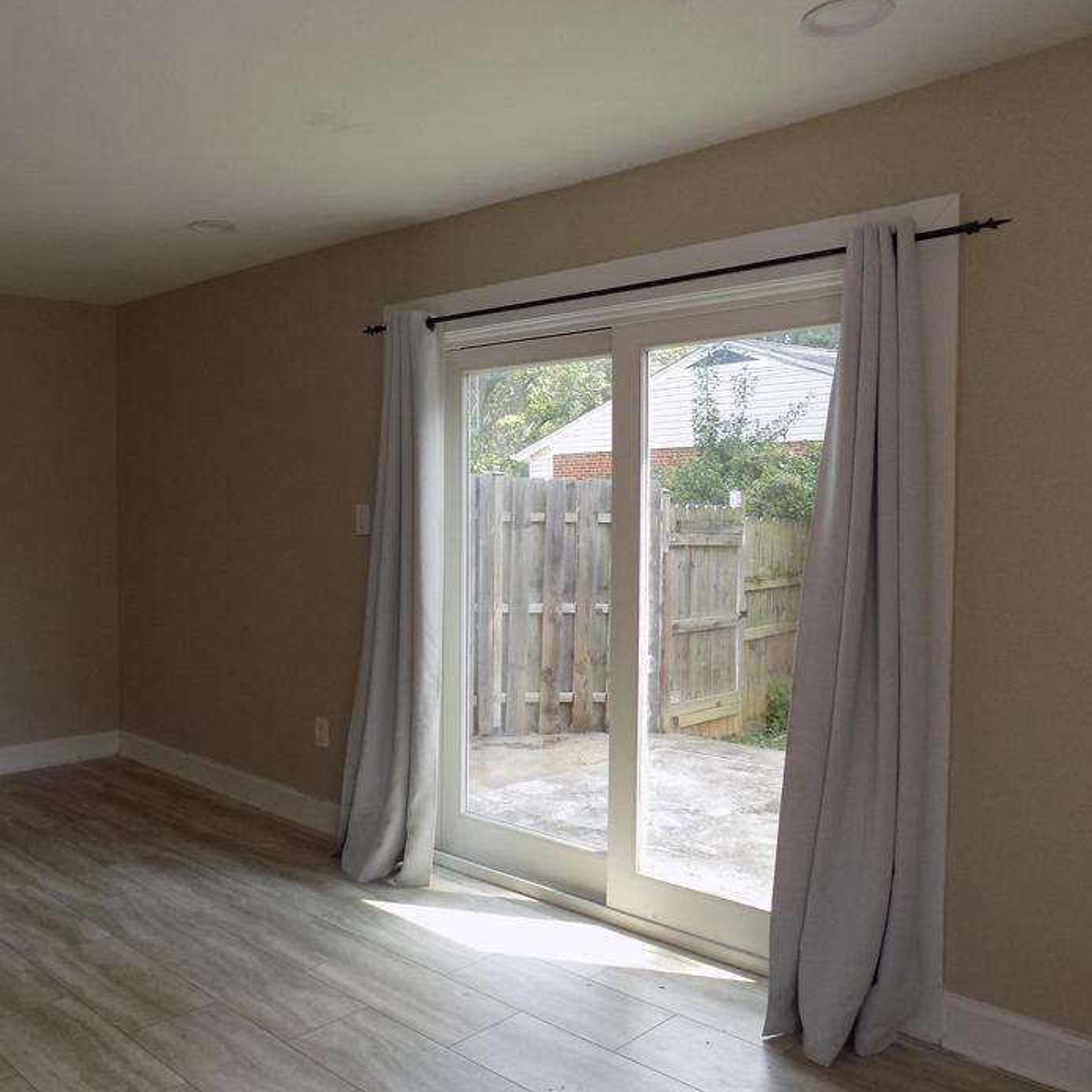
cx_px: 327
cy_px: 563
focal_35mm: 30
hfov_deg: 52.5
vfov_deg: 54.0
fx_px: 1071
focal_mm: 4
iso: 80
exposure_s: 1/80
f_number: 3.1
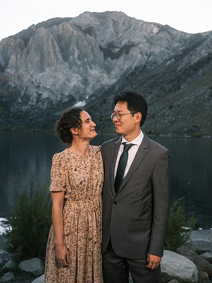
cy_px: 142
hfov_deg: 32.8
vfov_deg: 43.0
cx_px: 106
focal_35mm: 44
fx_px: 360
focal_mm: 55.5
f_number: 4.5
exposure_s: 1/125
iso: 400
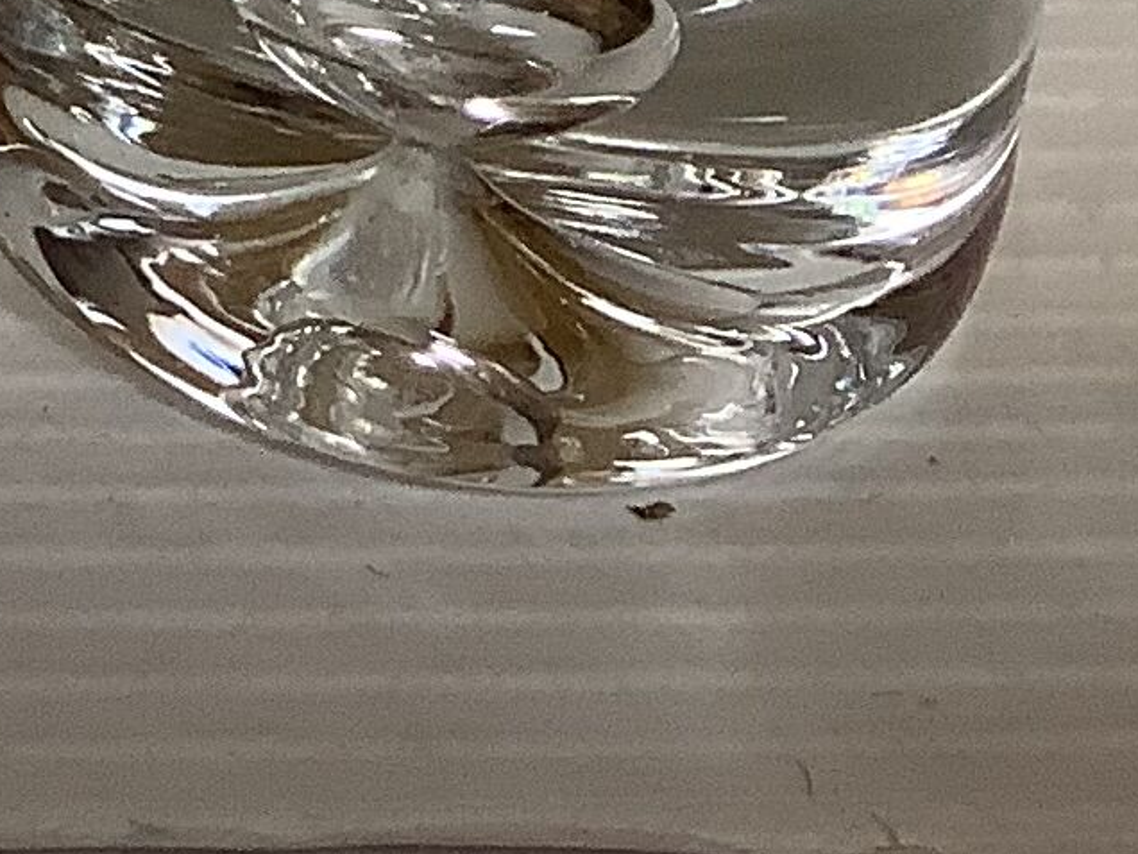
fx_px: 5227
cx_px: -914
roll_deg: +0.0
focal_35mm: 159
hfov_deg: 11.5
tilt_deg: -24.6
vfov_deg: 8.6
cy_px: -1158
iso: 64
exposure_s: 1/60
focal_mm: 3.3
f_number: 2.4
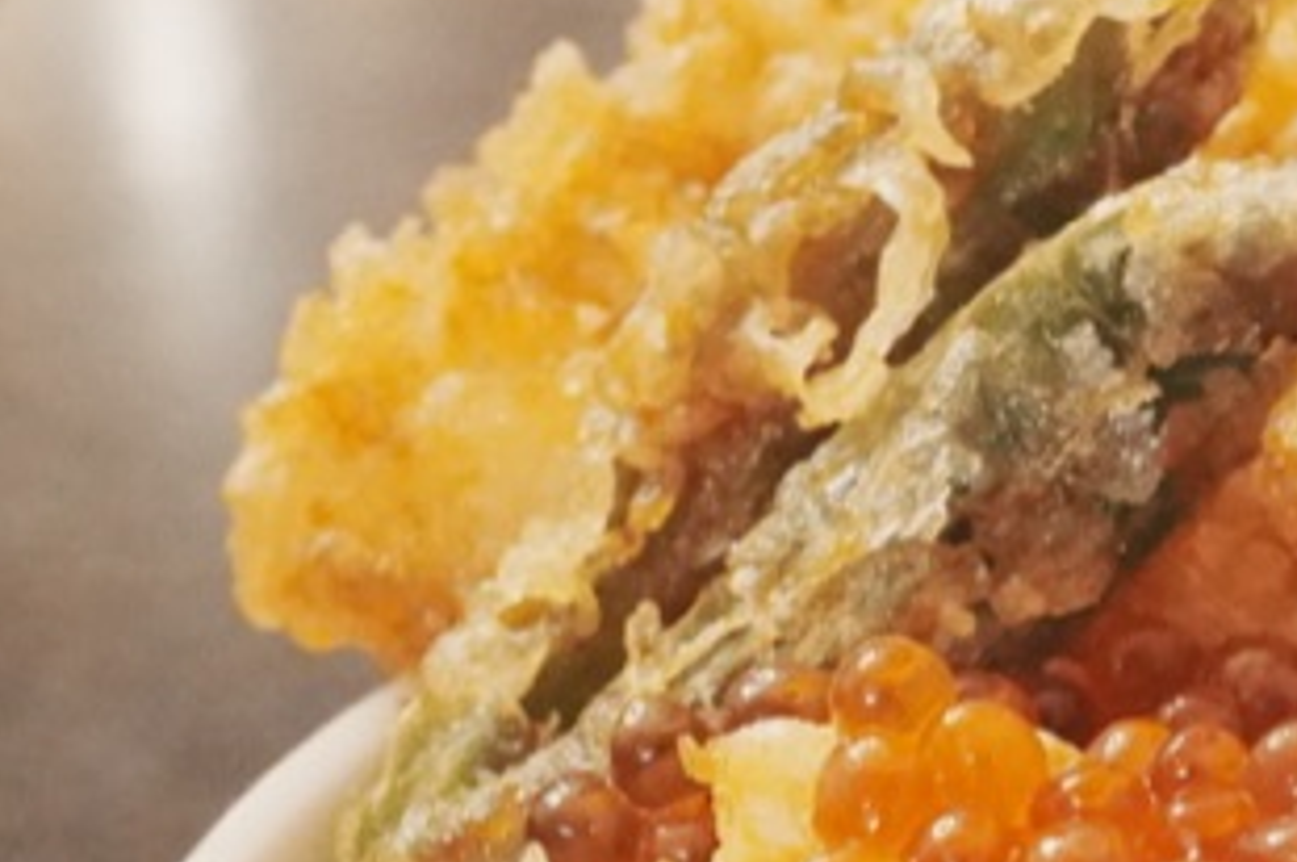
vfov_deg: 8.7
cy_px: 1059
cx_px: 2406
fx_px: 5578
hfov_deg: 12.1
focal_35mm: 155
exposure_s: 1/13
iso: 12800
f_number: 9
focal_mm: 30
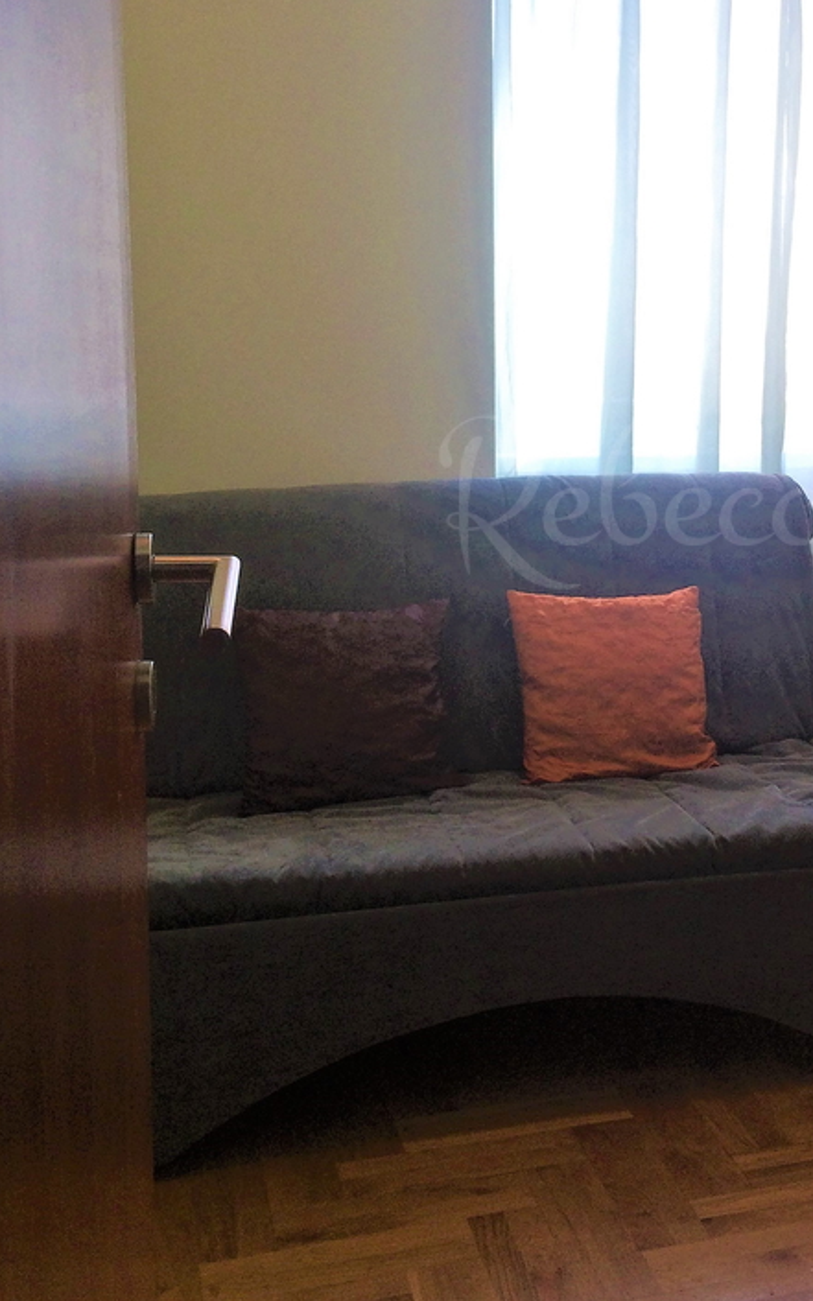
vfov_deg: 42.4
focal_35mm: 47
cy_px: 501
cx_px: 669
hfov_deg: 26.8
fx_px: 1667
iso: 64
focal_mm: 4.15
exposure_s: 1/100
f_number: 2.2
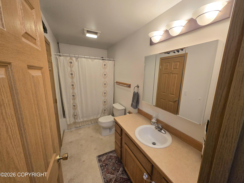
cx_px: 122
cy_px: 92
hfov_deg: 106.2
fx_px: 92
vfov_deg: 89.9
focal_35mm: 13
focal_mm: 1.7
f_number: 2.2
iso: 100
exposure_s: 1/60.2
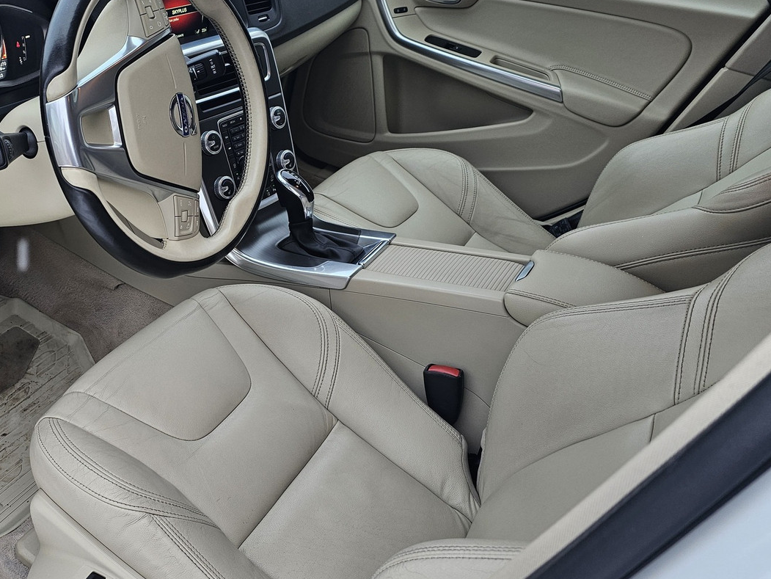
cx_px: 192
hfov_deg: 50.4
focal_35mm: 35
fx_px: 780
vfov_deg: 40.6
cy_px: 249
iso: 80
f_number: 1.7
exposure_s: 1/100
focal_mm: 6.3
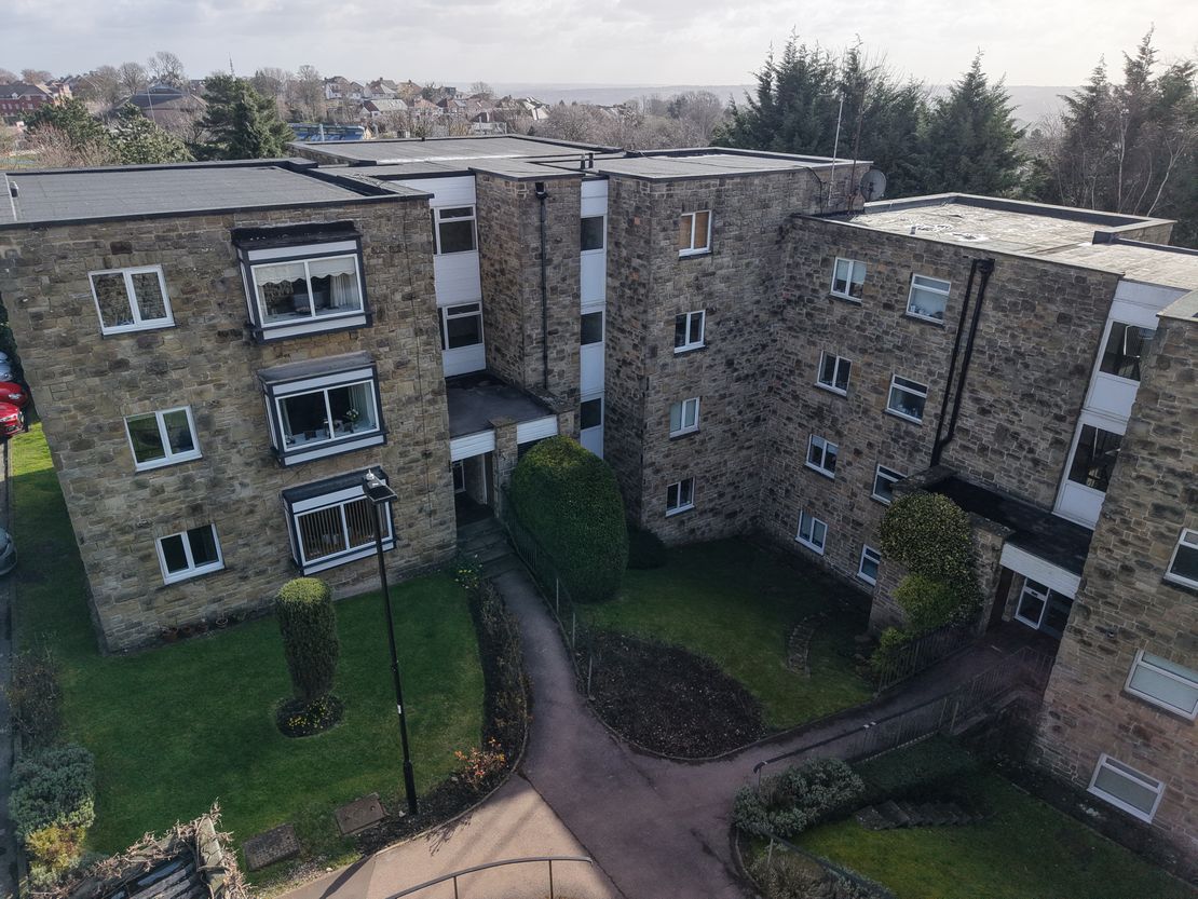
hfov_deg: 71.6
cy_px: 450
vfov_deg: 56.8
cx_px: 599
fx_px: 831
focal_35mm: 24
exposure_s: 1/2000
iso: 410
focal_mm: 8.67
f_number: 1.8
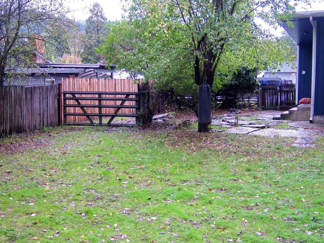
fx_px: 421
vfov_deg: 32.2
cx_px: 140
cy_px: 125
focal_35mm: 45
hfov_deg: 42.0
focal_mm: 7.5
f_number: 2.8
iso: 80
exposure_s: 1/60
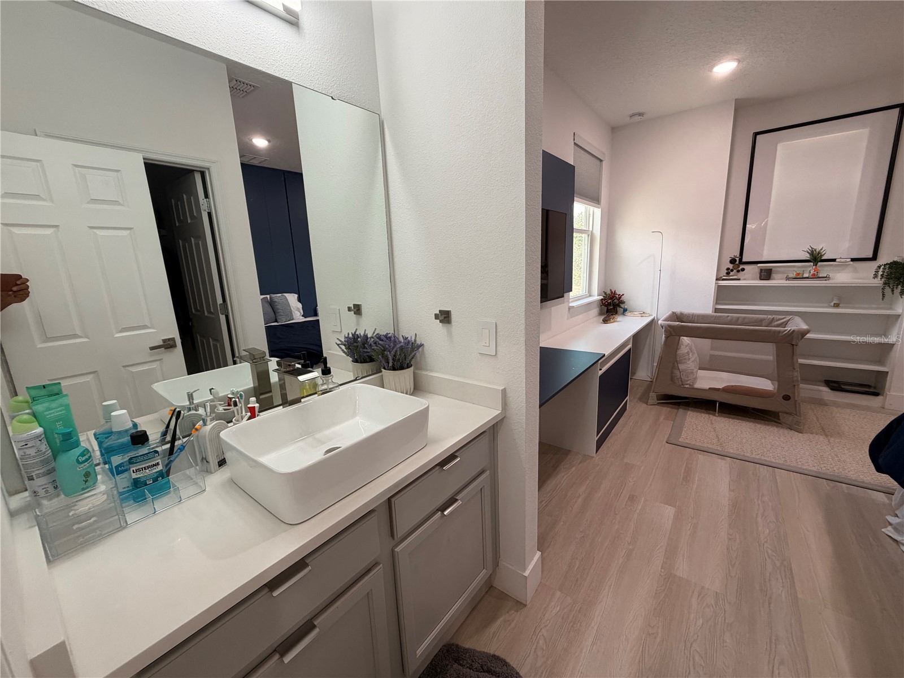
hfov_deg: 102.1
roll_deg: +3.4
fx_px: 366
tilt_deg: -12.1
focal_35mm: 14
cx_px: 452
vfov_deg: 85.7
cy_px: 339
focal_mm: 2.22
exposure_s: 1/120
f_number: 2.2
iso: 160
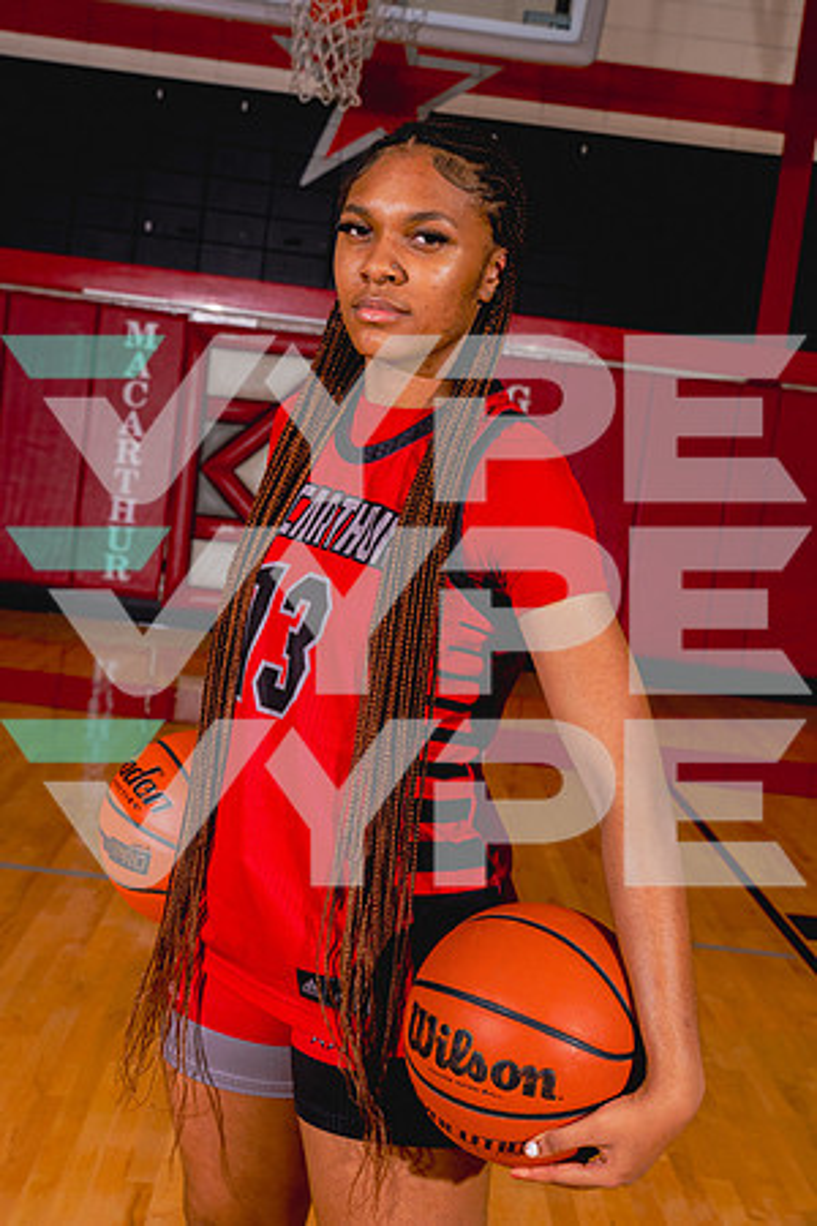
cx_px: 408
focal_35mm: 50
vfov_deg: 39.6
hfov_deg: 27.0
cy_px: 613
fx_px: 1702
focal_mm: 50
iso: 800
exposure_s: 1/250
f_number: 8
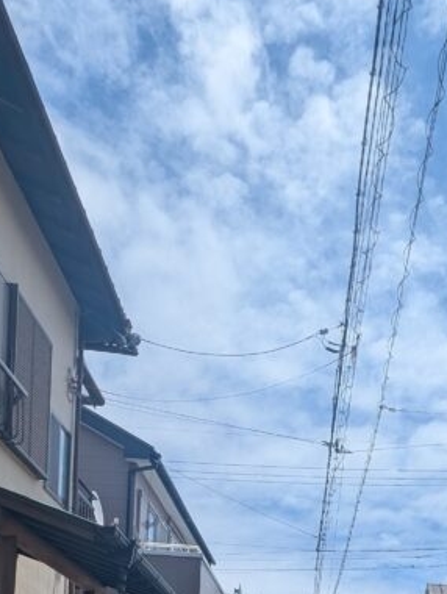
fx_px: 601
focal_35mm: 35
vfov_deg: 36.7
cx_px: 316
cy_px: 750
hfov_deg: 40.0
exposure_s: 1/2114
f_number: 2.2
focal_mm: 1.95
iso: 47
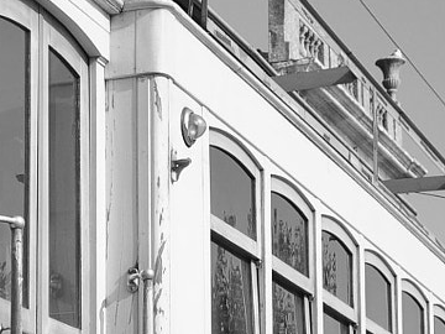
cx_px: 41
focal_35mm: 160
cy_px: 403
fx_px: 2059
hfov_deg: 12.2
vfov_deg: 9.2
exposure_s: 1/2000
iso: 200
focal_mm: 25
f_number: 4
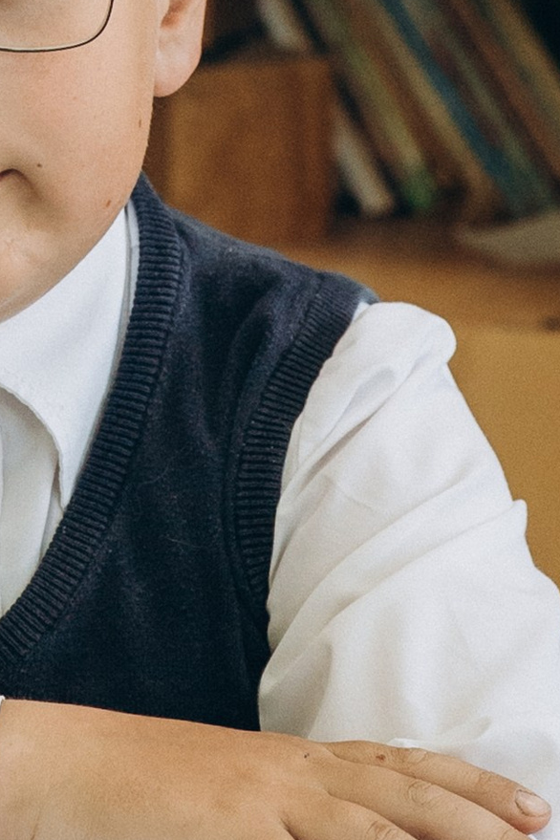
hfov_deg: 5.5
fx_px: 5810
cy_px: 11
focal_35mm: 249
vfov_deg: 8.2
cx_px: -118
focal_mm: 38
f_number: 3.2
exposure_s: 1/250
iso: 500
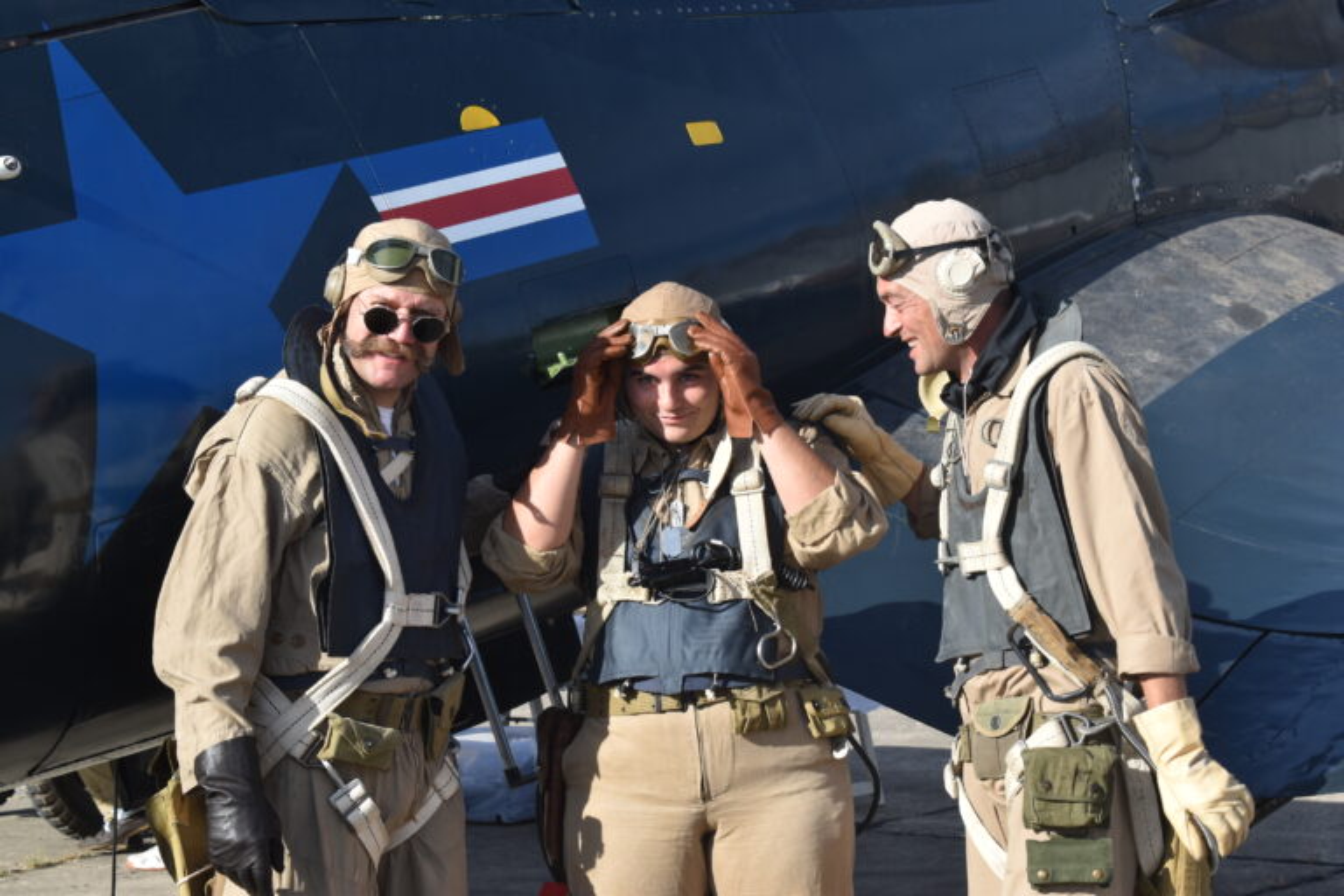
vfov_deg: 16.6
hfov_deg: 24.6
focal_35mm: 82
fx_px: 3080
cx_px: 672
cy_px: 448
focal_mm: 55
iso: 200
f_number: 9
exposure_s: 1/320
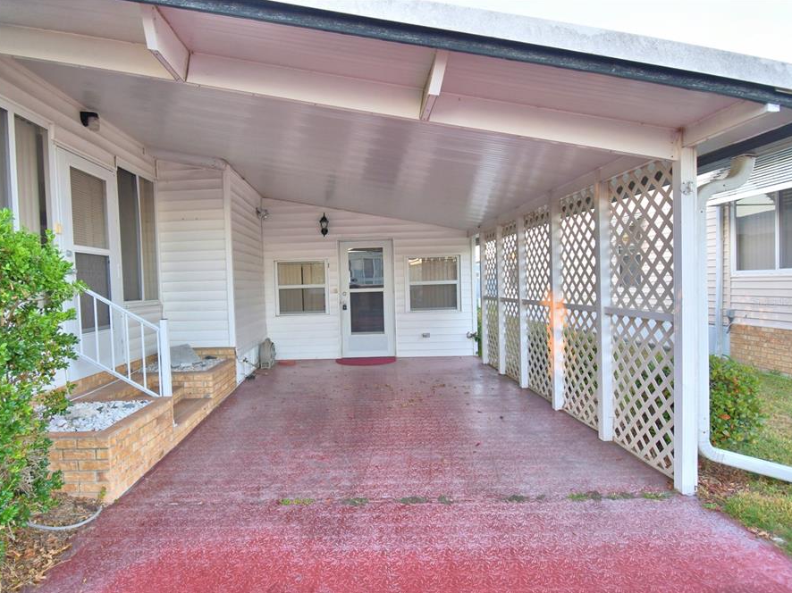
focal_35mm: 20
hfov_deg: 81.3
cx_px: 344
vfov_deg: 65.9
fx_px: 457
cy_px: 303
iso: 400
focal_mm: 12
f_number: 4.8
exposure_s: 1/60
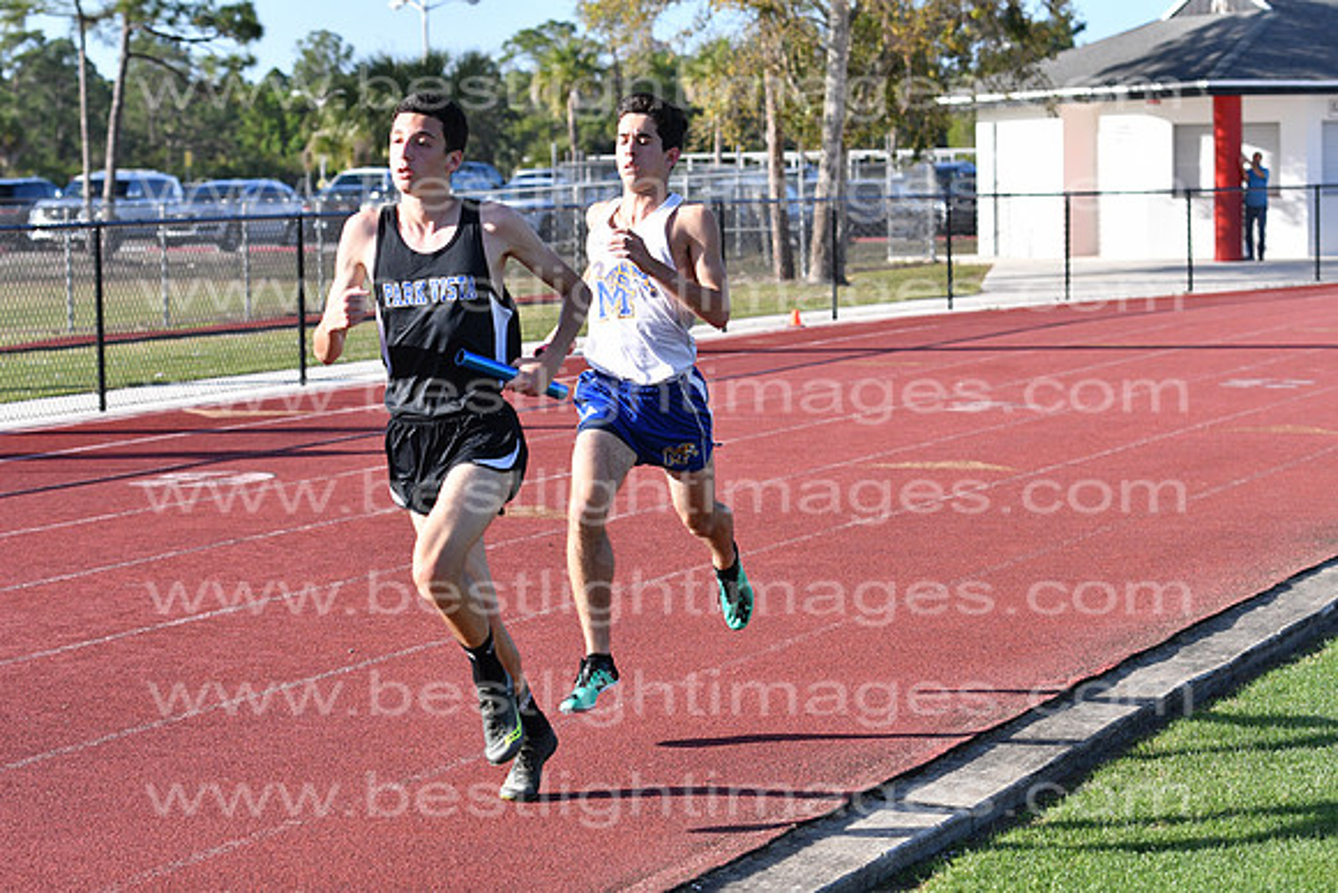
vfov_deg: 13.0
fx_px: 3903
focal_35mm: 105
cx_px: 669
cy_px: 446
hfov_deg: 19.5
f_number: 5.6
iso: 800
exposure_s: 1/4000
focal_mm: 70
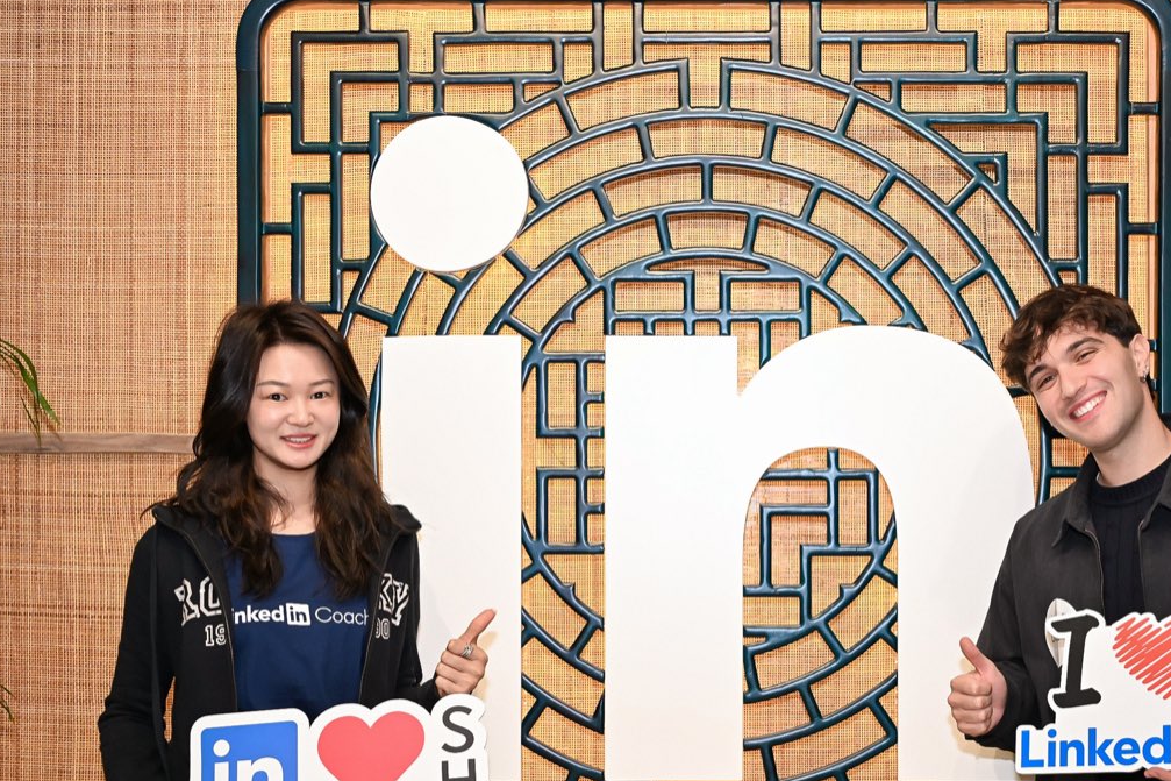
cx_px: 752
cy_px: 527
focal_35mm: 55
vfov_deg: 24.6
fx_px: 1782
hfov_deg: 36.1
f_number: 4
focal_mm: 34.5
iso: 800
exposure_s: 1/160
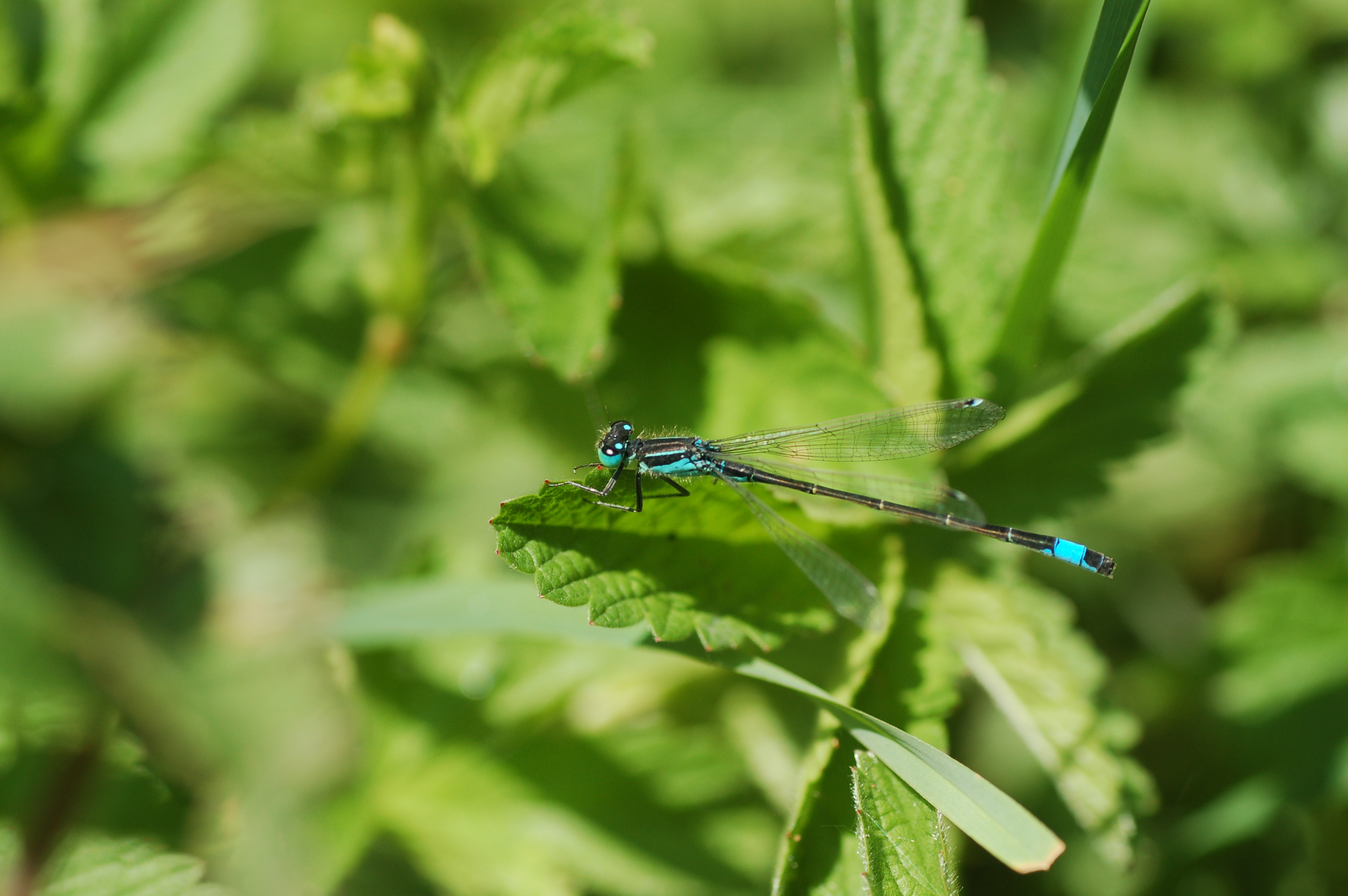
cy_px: 448
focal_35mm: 135
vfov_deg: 10.1
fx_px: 5050
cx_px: 674
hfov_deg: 15.2
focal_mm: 90
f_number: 5.6
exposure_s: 1/500
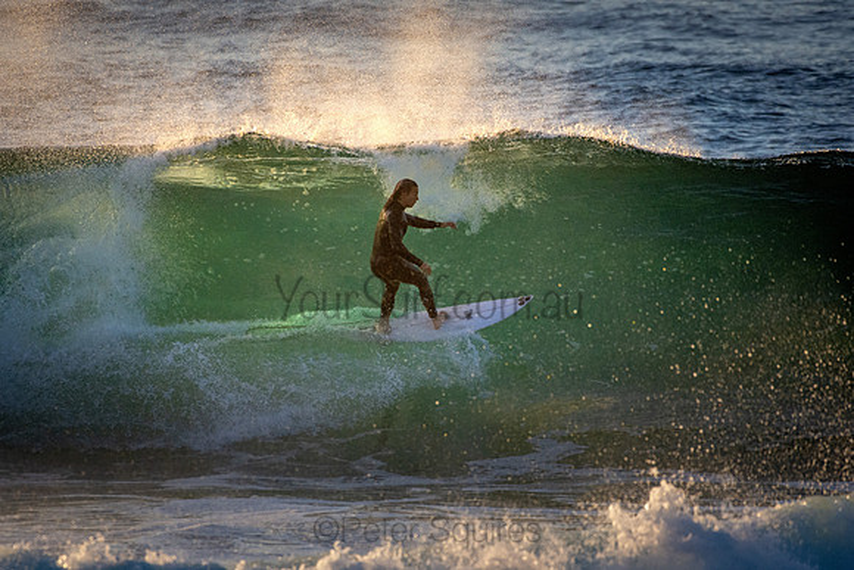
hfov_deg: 2.7
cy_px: 285
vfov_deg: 1.8
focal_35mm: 750
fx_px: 17795
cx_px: 427
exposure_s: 1/2000
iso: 1000
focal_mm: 500
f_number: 5.6
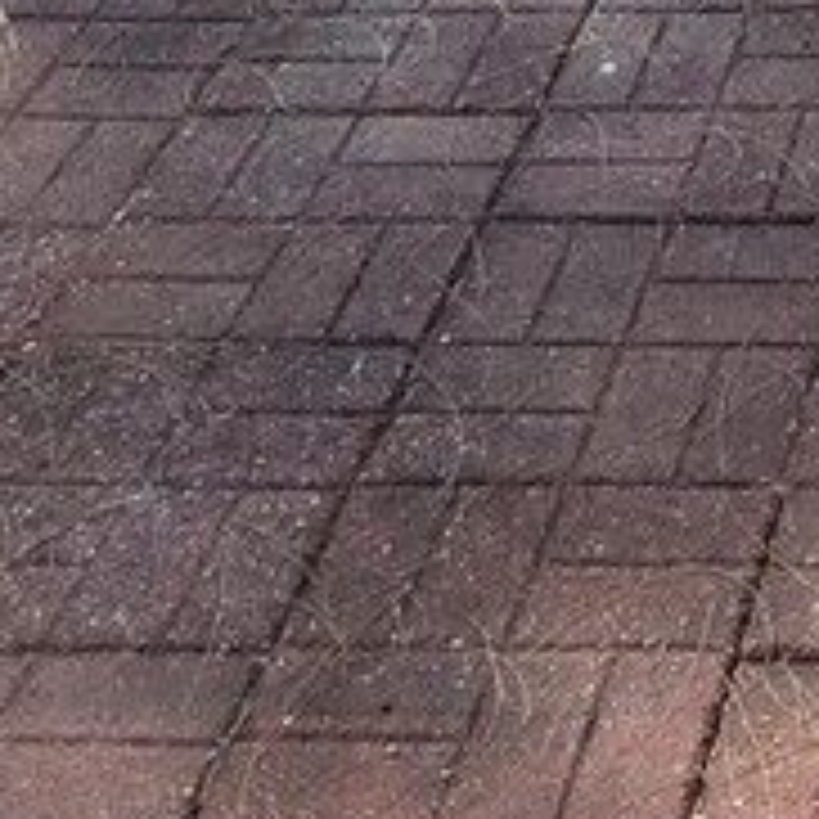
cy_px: -1098
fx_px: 2704
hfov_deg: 16.1
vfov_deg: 13.2
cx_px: 1143
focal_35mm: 101
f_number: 2.2
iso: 50
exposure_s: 1/2436
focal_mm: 2.2
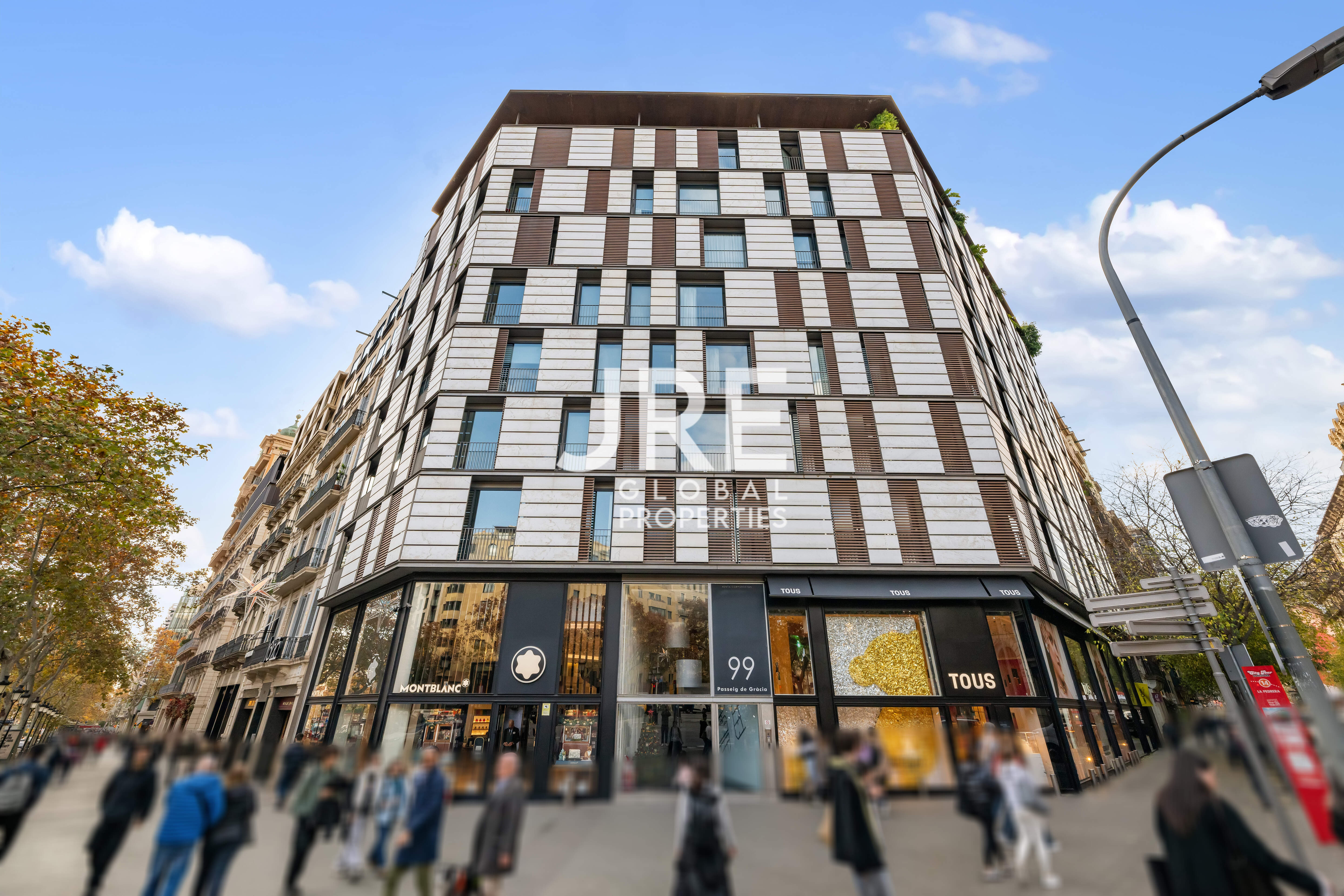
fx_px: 523
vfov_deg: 81.2
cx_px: 672
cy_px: 448
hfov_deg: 104.3
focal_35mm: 14
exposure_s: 1/250
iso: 400
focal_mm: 14
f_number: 10
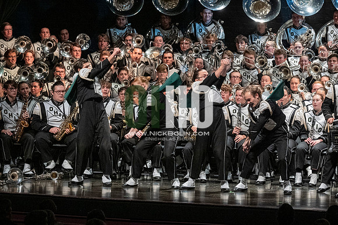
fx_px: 2111
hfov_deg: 9.2
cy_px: 112
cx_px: 169
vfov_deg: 6.1
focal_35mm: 225
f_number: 4
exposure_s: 1/500
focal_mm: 150
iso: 4000
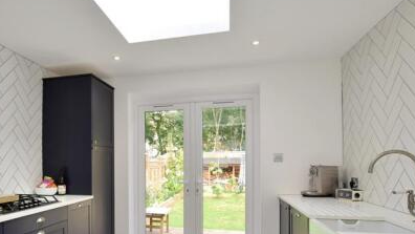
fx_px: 286
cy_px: 163
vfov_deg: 43.5
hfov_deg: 69.5
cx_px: 133
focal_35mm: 26
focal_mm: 10
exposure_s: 1/30
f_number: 11
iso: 400
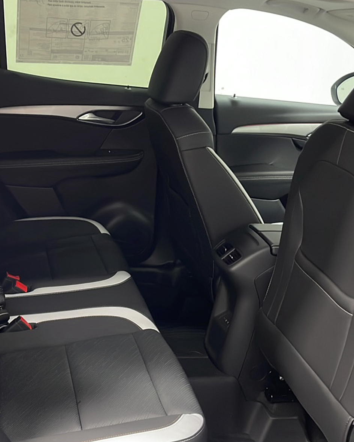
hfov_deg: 38.8
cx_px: 78
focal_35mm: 37
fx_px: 485
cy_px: 223
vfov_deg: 49.1
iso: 200
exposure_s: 1/40
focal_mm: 5.1
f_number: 1.6
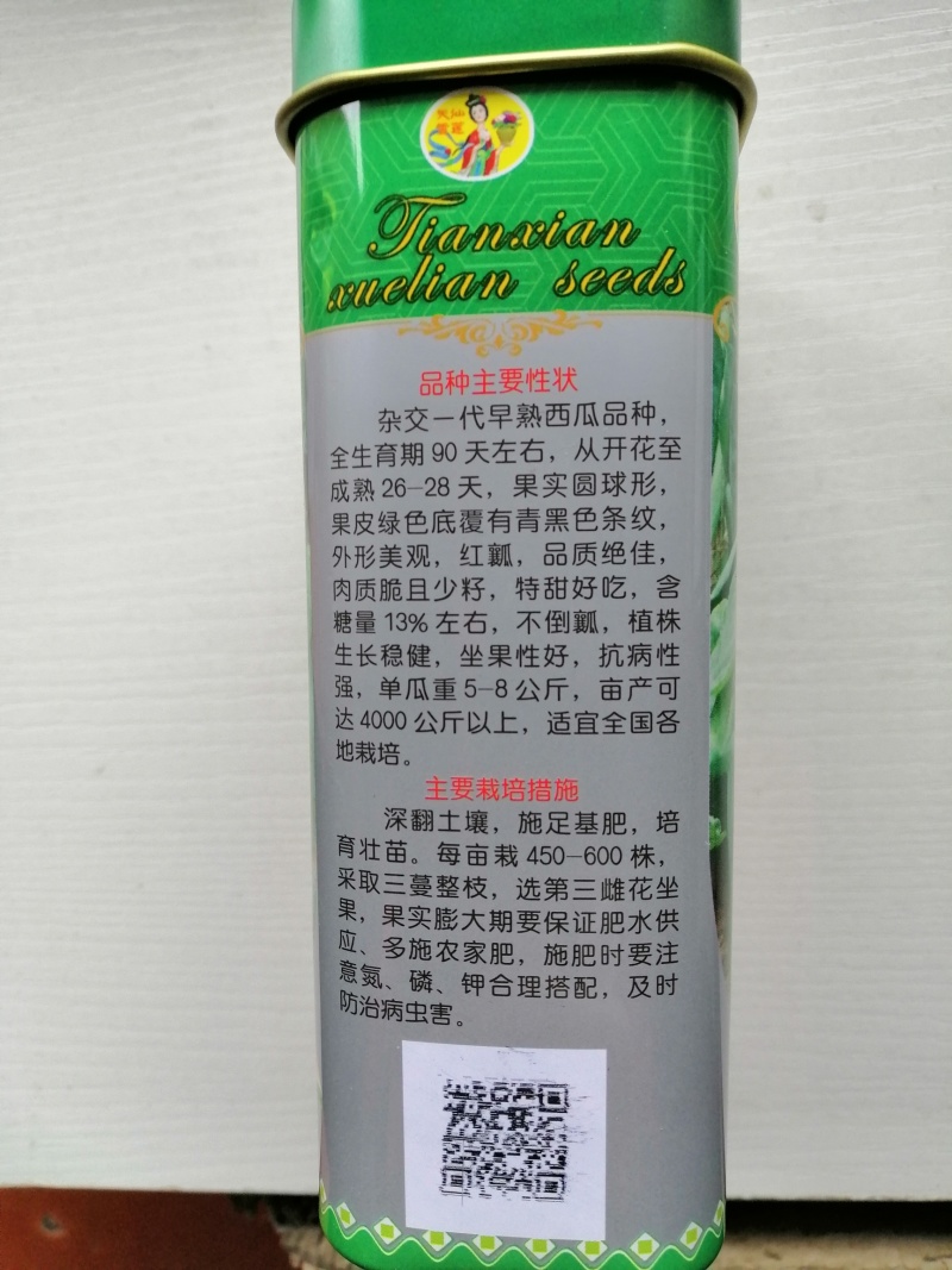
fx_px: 954
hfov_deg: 53.1
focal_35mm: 26
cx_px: 476
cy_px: 635
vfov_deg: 67.3
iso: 160
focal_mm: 3.81
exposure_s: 1/60
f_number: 2.2
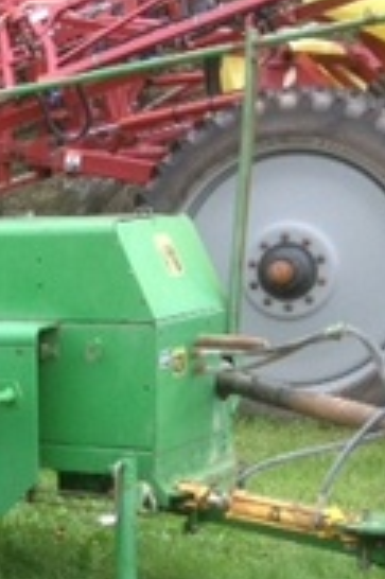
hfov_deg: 11.6
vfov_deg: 18.7
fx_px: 1752
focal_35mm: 109
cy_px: 433
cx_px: -321
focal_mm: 4.28
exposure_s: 1/120
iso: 100
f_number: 2.4
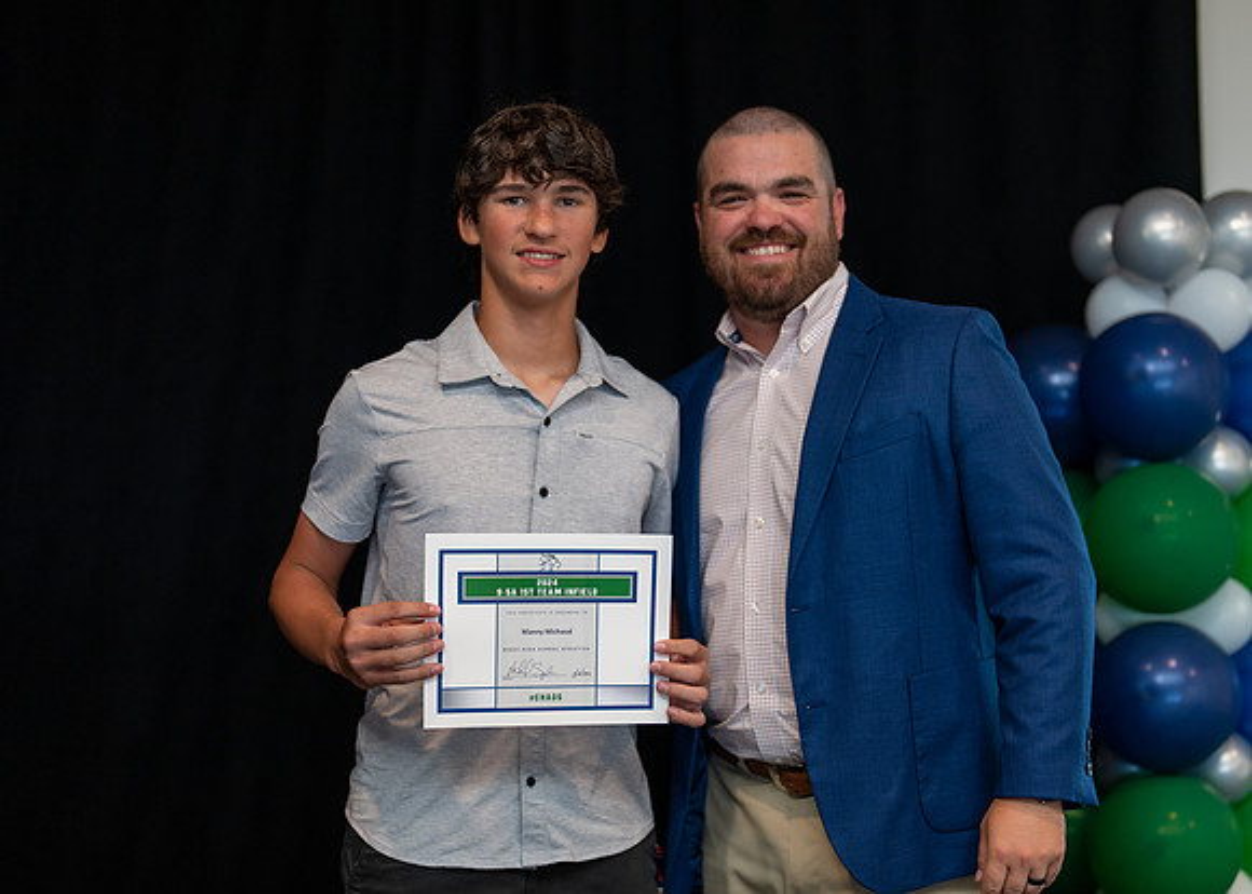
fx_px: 2206
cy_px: 523
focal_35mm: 62
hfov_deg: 31.6
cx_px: 710
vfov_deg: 22.9
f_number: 1.2
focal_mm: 50
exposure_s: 1/320
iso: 200
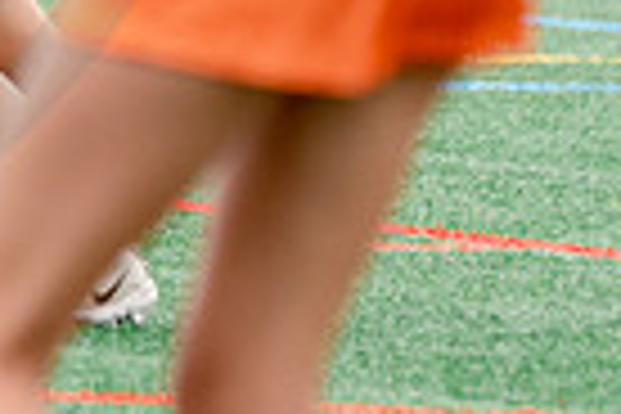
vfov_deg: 0.7
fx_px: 32151
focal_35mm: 1864
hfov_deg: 1.1
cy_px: -406
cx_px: 71
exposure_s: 1/640
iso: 250
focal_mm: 200
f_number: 3.2
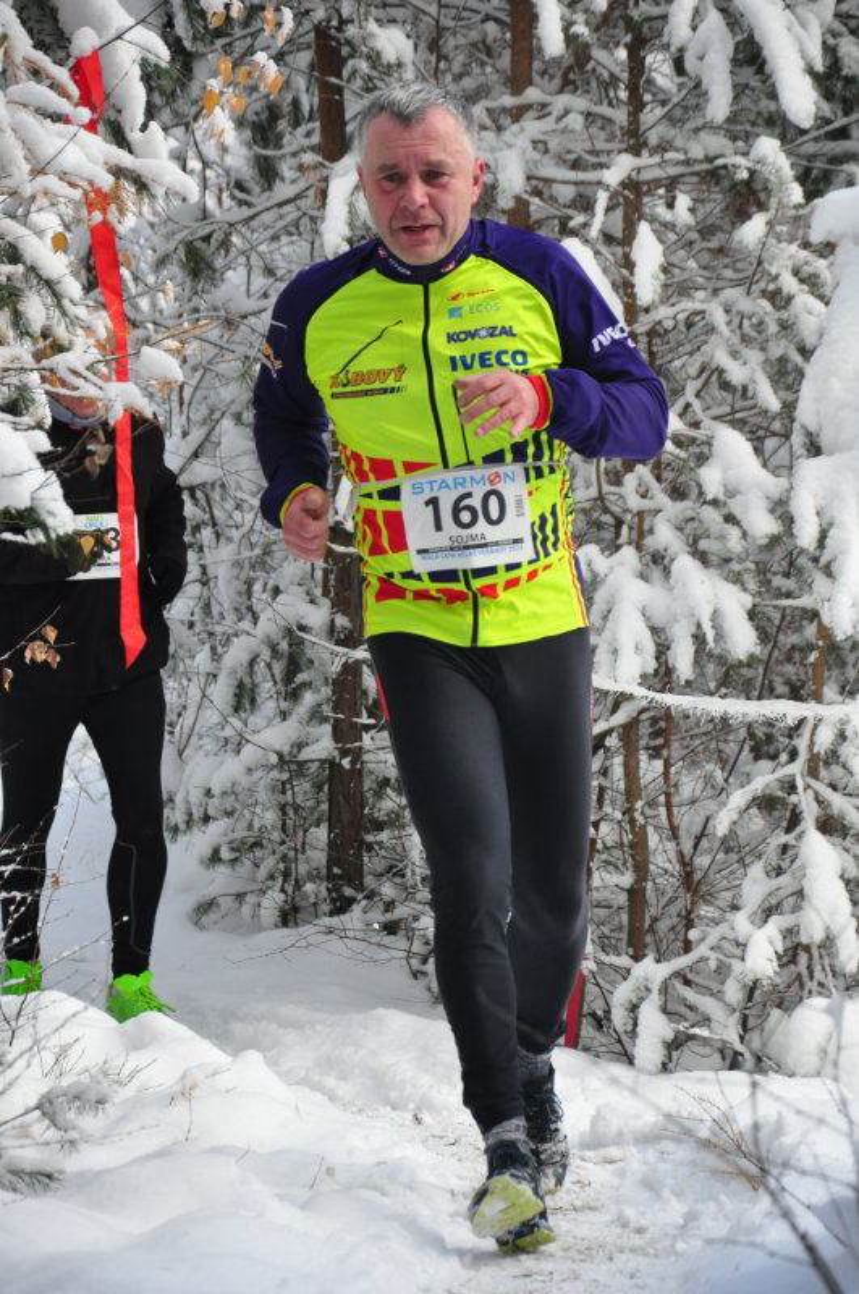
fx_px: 5654
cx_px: 430
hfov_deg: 8.7
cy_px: 647
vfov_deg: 13.1
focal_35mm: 158
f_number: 5.6
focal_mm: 105
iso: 1000
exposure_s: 1/800
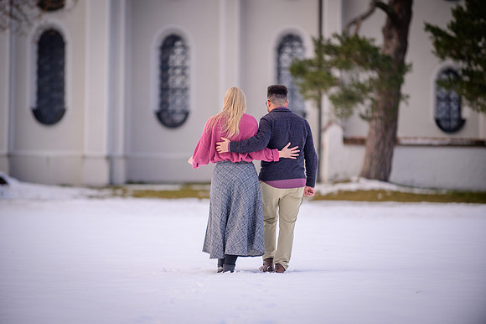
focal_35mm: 200
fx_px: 2698
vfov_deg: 6.9
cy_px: 162
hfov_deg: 10.3
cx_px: 243
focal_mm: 200
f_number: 2.8
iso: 250
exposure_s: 1/500
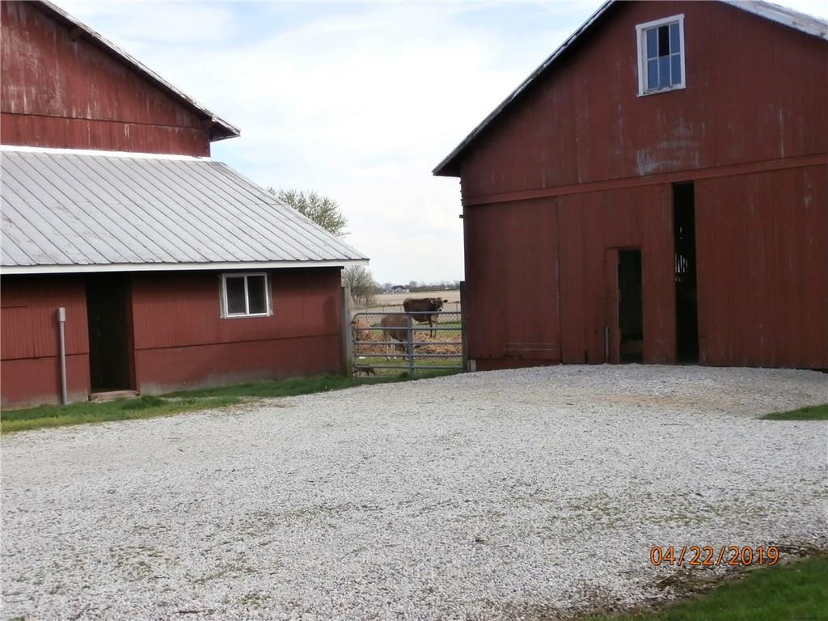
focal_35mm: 47
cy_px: 310
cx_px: 414
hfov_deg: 40.4
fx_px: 1124
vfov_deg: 30.9
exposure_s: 1/320
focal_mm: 8.29
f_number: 4.2
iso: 100
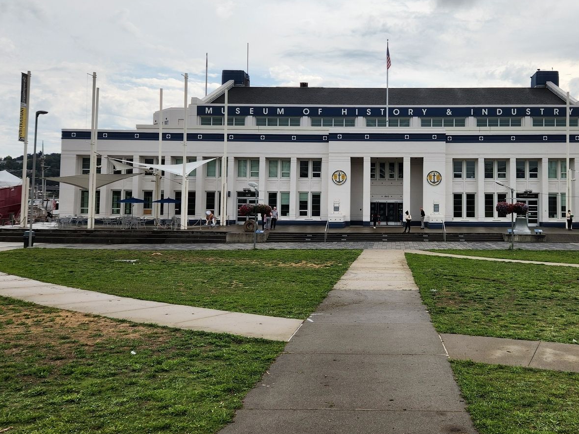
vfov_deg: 40.6
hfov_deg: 51.9
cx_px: 374
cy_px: 183
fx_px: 585
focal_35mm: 35
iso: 20
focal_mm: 5.4
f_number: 1.8
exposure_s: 1/1889
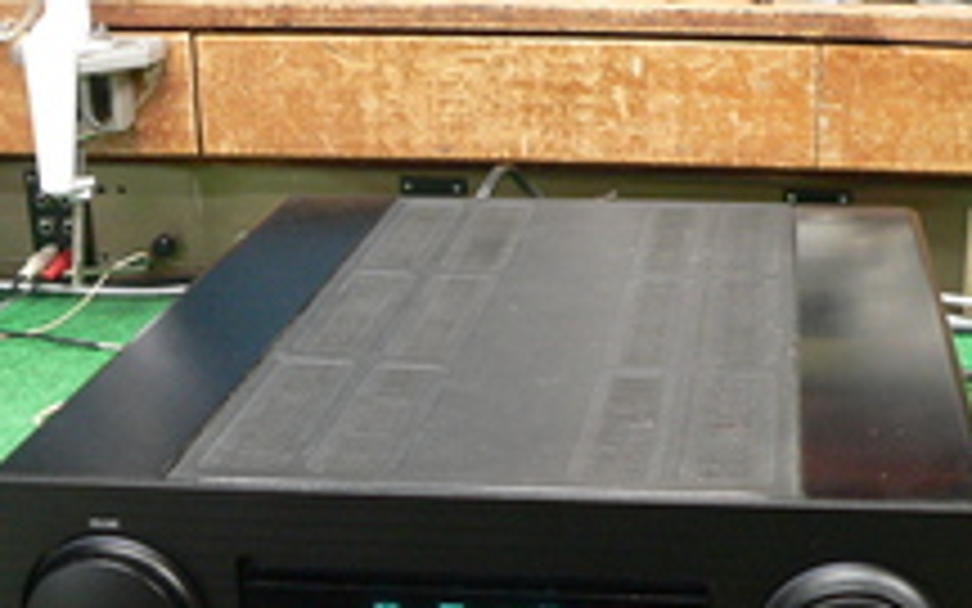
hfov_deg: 30.4
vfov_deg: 19.3
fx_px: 1775
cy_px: 448
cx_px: 657
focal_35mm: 67
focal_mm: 6
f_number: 2.8
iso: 200
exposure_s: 1/6
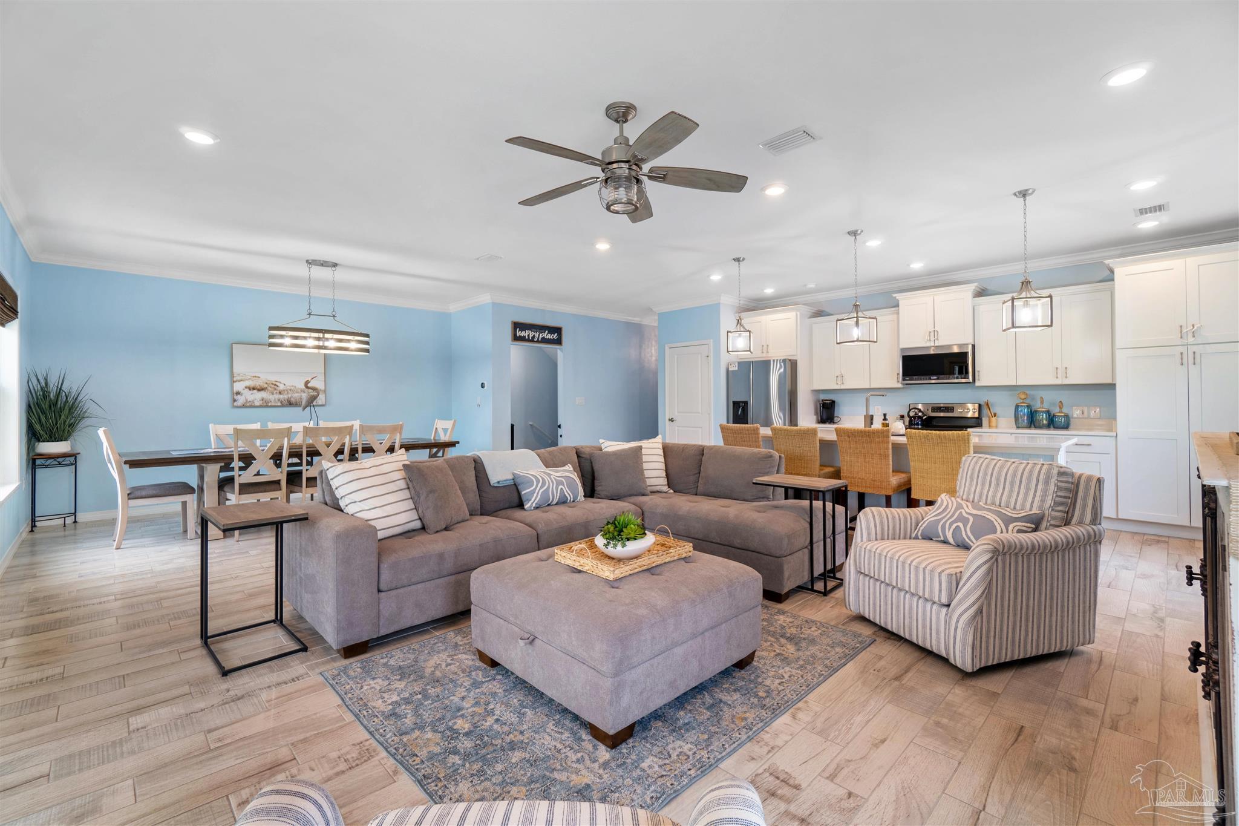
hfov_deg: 100.4
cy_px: 413
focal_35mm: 15
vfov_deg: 77.3
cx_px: 620
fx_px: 516
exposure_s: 1/40
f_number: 6.3
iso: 100
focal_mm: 10
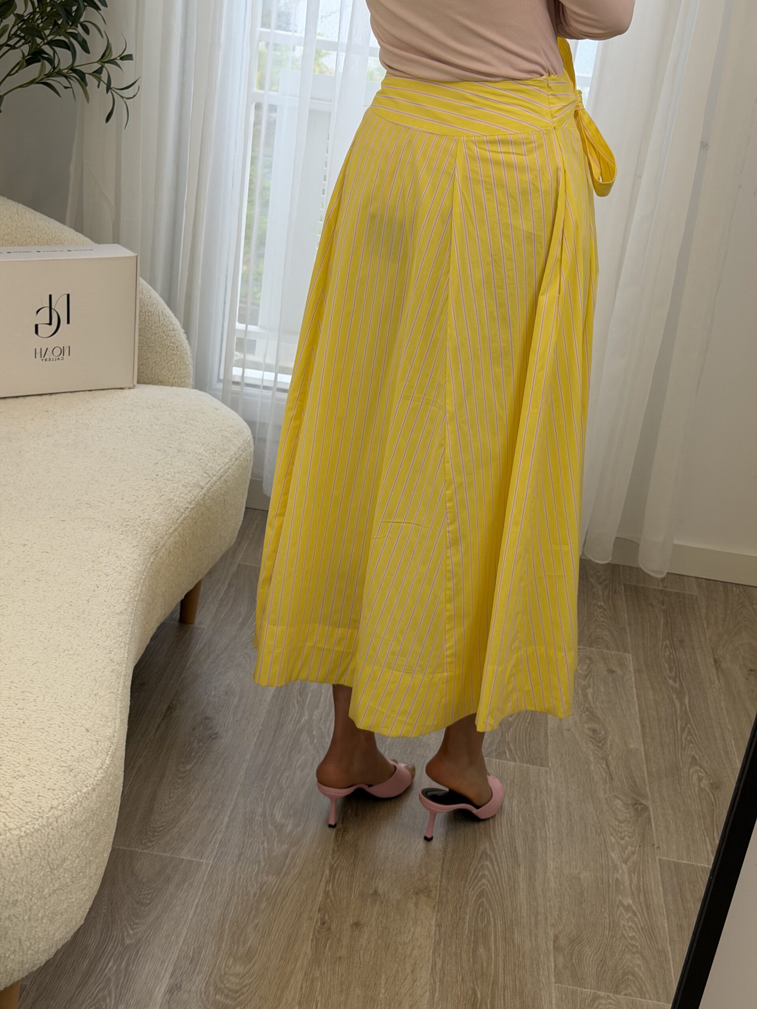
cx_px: 378
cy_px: 504
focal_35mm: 48
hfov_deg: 30.3
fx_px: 1400
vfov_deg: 39.7
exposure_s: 1/100
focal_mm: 6.76
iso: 50
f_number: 1.78
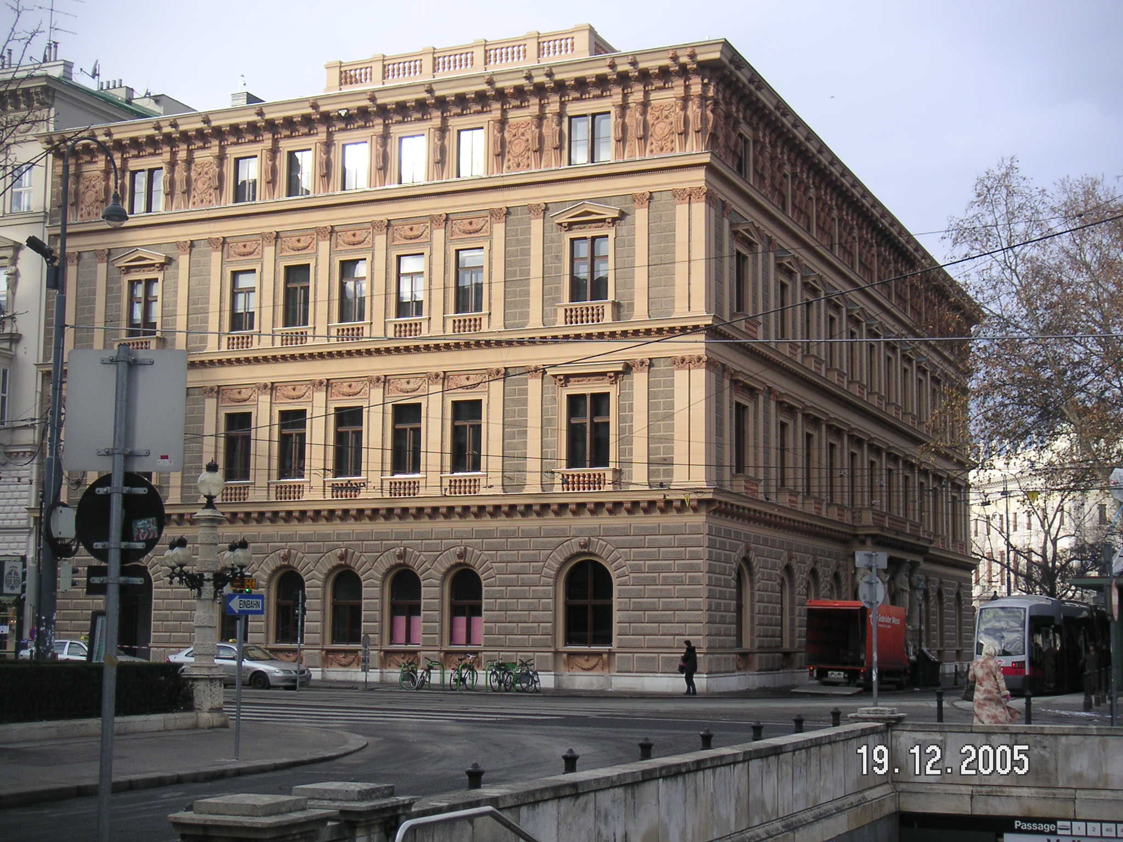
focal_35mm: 48
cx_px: 562
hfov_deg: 39.7
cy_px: 421
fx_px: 1557
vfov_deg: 30.3
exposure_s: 1/350
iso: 50
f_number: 2.9
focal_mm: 7.4
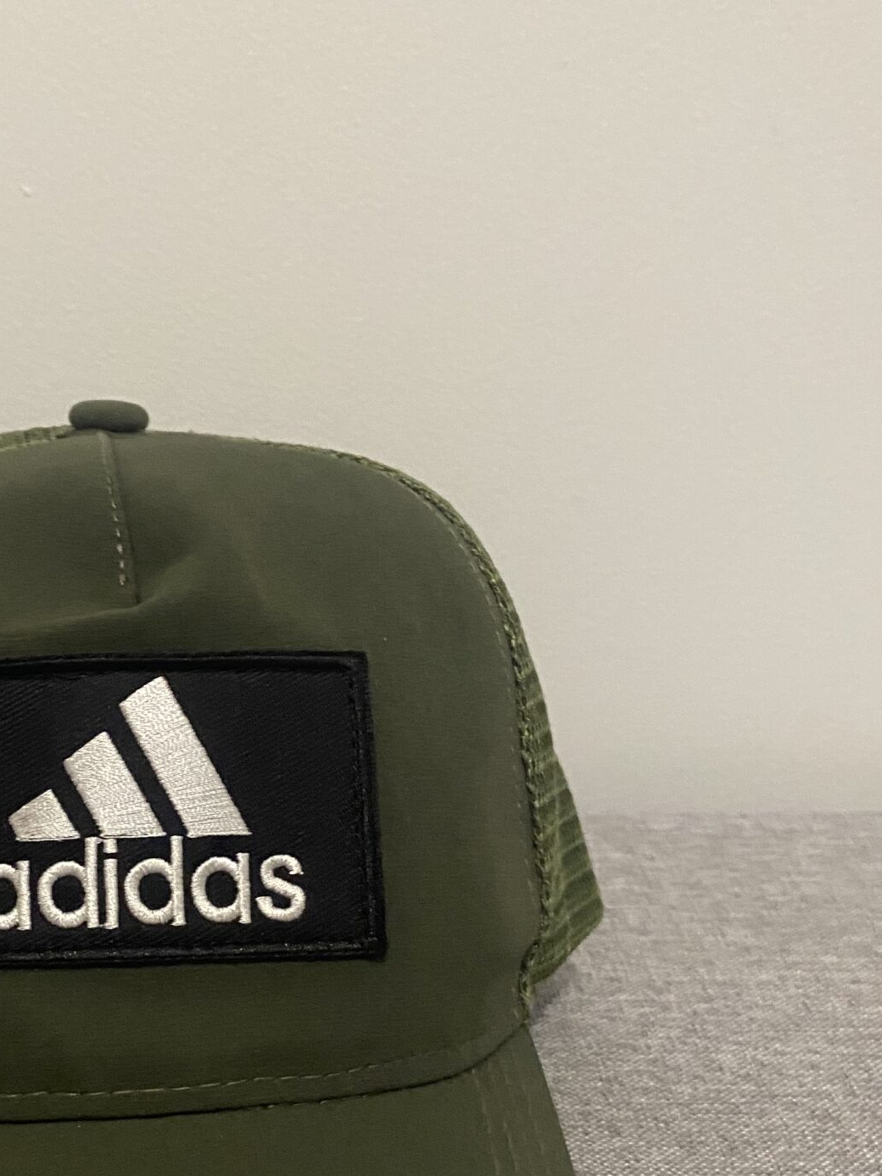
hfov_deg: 29.3
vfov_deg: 39.1
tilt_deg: -21.3
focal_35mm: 48
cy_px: 801
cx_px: 125
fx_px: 1631
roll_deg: +2.1
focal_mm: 4.25
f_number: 1.8
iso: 640
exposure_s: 1/34
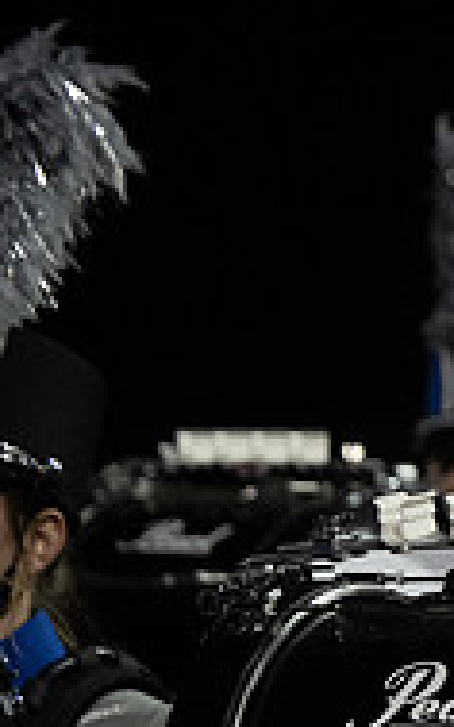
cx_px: 962
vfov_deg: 9.5
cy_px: 737
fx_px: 4339
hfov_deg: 5.8
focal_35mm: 219
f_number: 2.8
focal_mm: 70
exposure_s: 1/800
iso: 5000
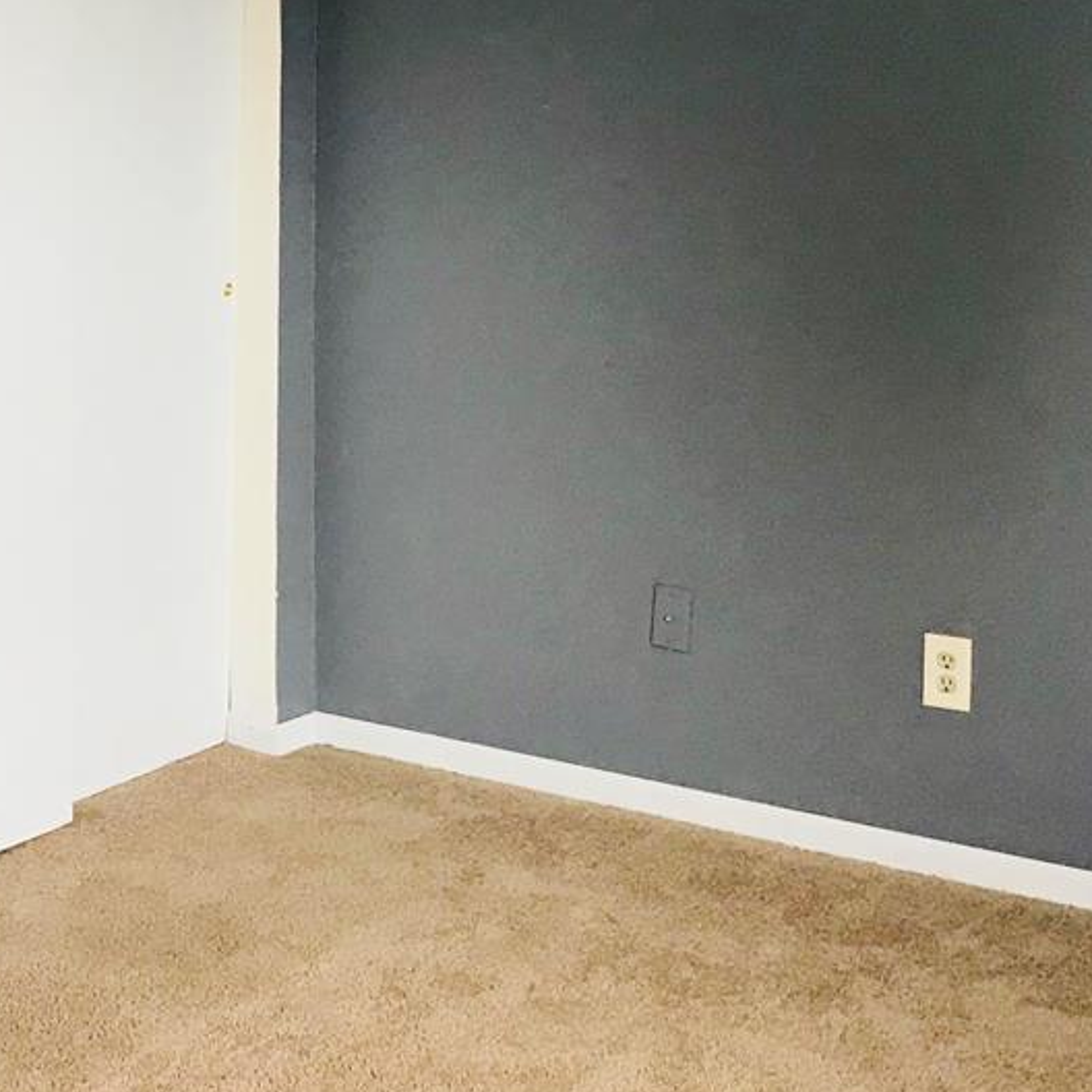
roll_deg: +0.6
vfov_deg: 23.0
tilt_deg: -9.4
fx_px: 2677
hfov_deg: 22.6
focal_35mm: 75
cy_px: 372
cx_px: 139
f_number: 1.8
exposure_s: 1/17
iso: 40
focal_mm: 3.99
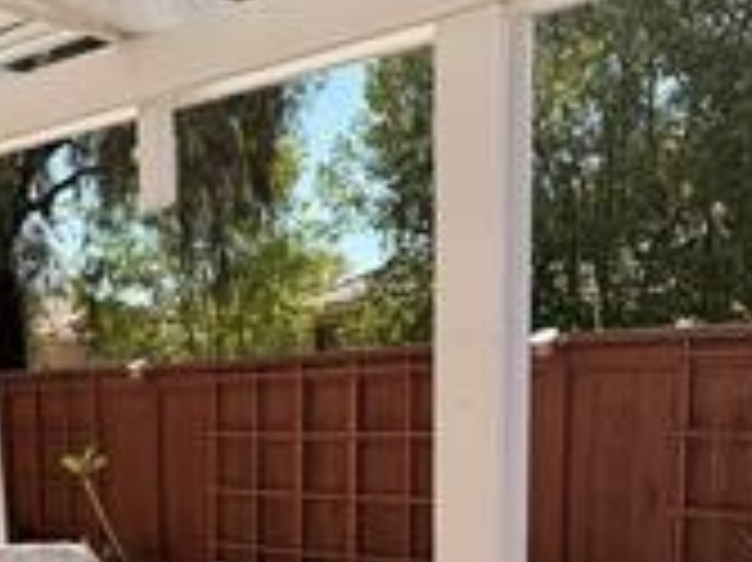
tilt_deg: -9.0
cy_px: 562
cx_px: 205
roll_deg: +1.0
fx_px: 1064
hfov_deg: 38.1
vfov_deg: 27.9
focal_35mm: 49
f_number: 1.78
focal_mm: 6.76
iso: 80
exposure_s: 1/2907
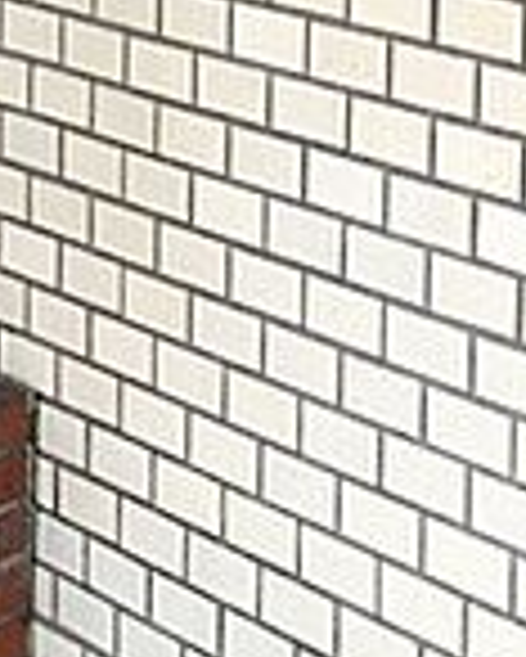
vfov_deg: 15.5
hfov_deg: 13.3
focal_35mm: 116
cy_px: -279
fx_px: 2255
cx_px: 157
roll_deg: +1.0
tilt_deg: -3.9
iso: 40
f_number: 2.2
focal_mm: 4.15
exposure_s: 1/30
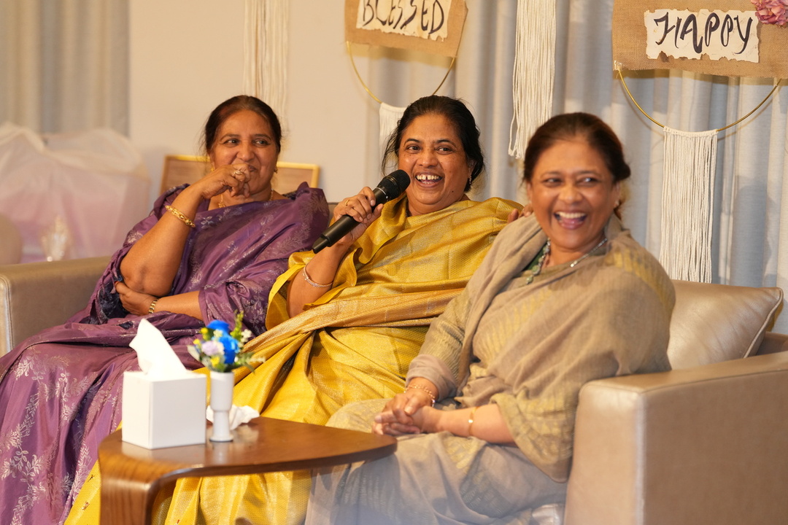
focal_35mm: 121
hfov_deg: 16.9
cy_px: 262
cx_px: 394
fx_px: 2648
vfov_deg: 11.3
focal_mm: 121
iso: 2000
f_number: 3.2
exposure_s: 1/160
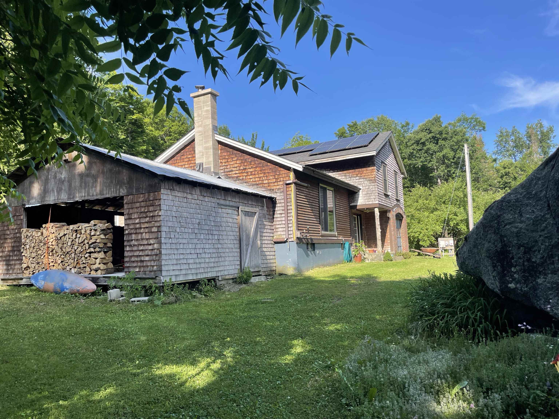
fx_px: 420
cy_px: 210
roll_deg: +3.1
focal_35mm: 26
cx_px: 280
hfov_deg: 67.3
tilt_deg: +5.6
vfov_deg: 53.1
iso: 32
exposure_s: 1/1276
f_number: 1.6
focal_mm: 4.2
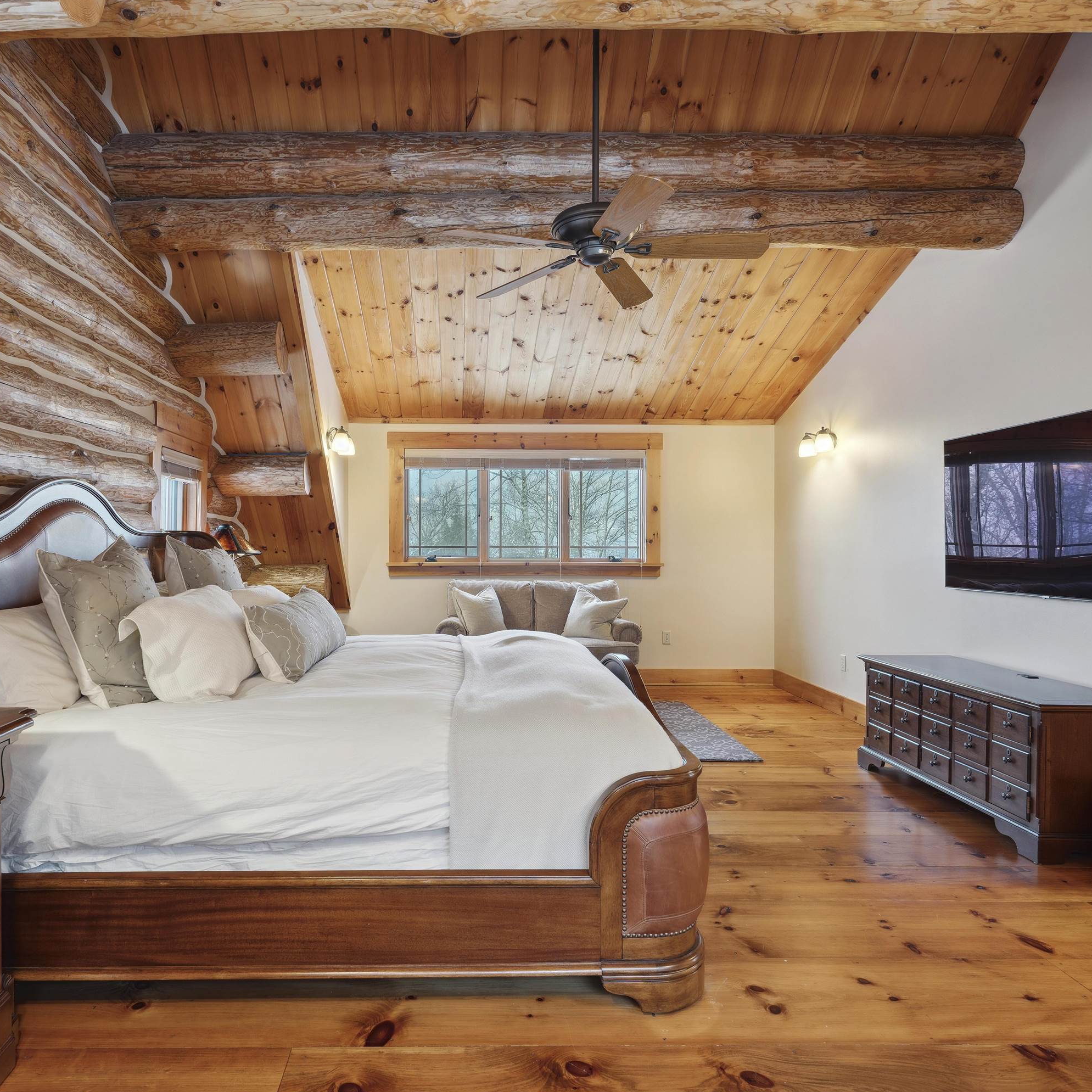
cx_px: 476
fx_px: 749
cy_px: 555
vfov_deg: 72.1
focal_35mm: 21
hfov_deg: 71.8
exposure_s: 1/2
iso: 250
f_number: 8
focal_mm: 16
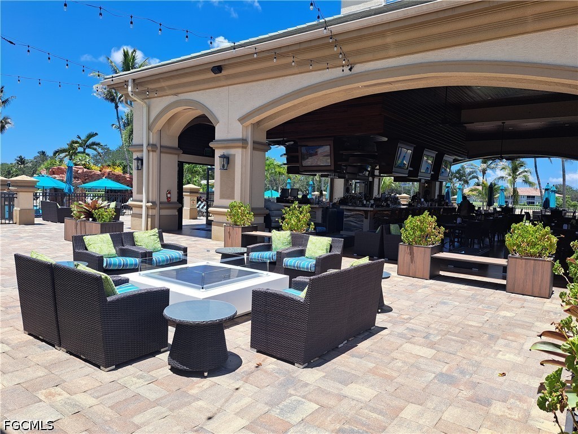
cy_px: 217
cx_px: 289
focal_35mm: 24
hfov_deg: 71.6
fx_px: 401
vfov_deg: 56.8
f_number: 1.8
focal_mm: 5.23
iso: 50
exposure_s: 1/1477
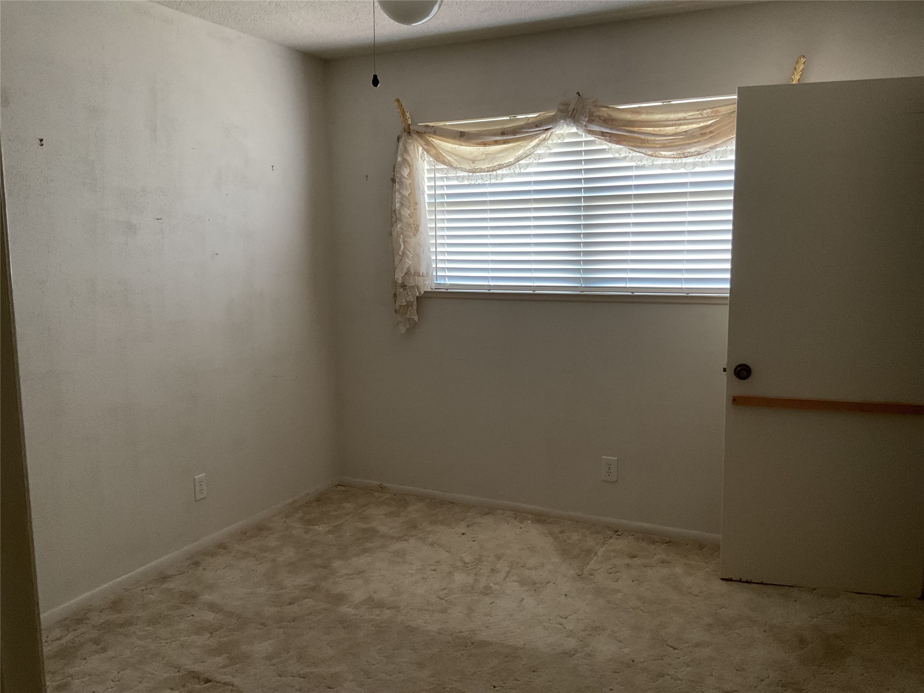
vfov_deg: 48.2
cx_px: 462
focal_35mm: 29
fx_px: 774
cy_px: 346
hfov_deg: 61.7
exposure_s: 1/50
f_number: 1.8
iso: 250
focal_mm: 3
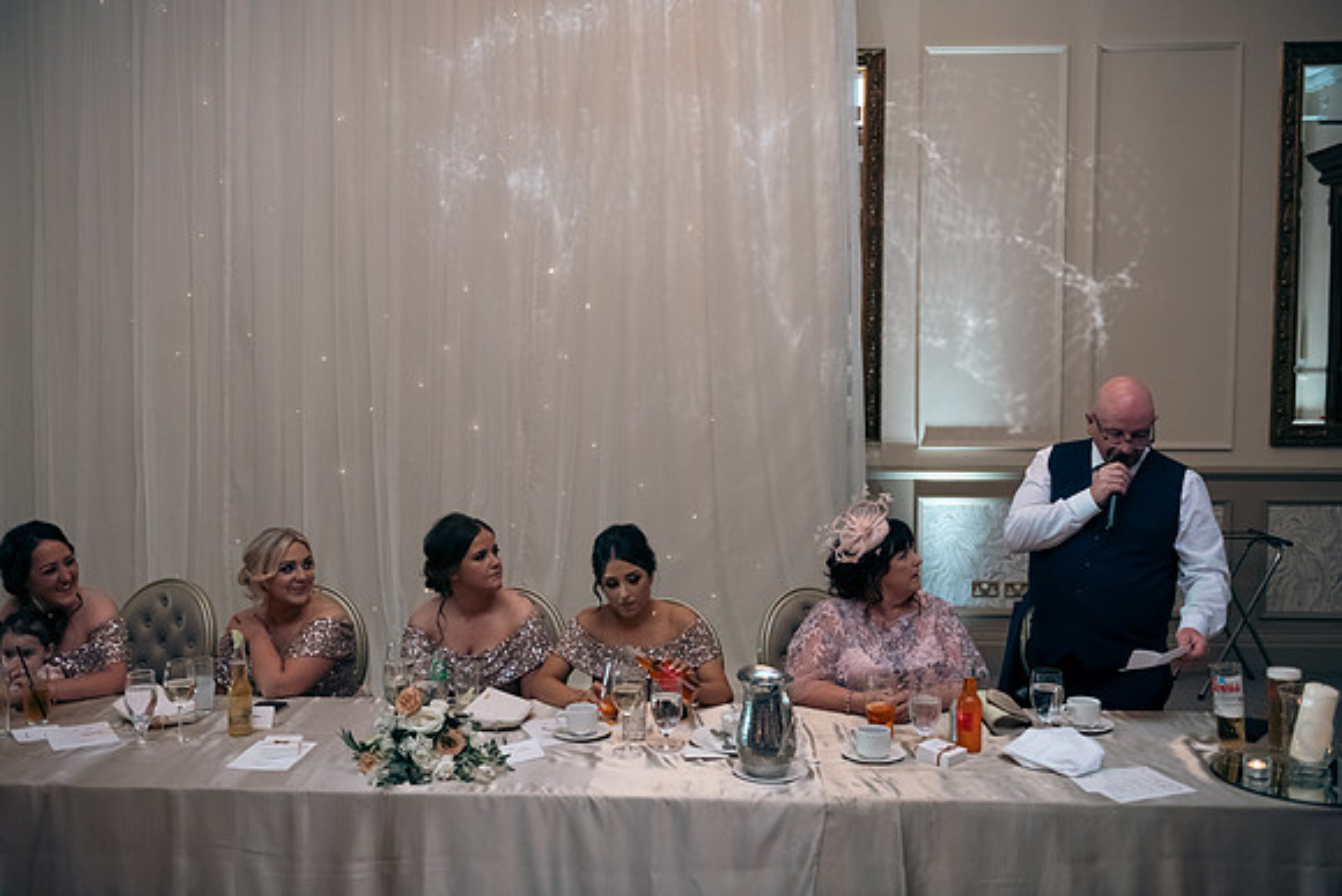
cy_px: 448
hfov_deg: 55.8
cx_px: 671
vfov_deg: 38.9
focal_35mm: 34
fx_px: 1268
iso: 1000
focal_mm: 34
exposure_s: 1/160
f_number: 3.5
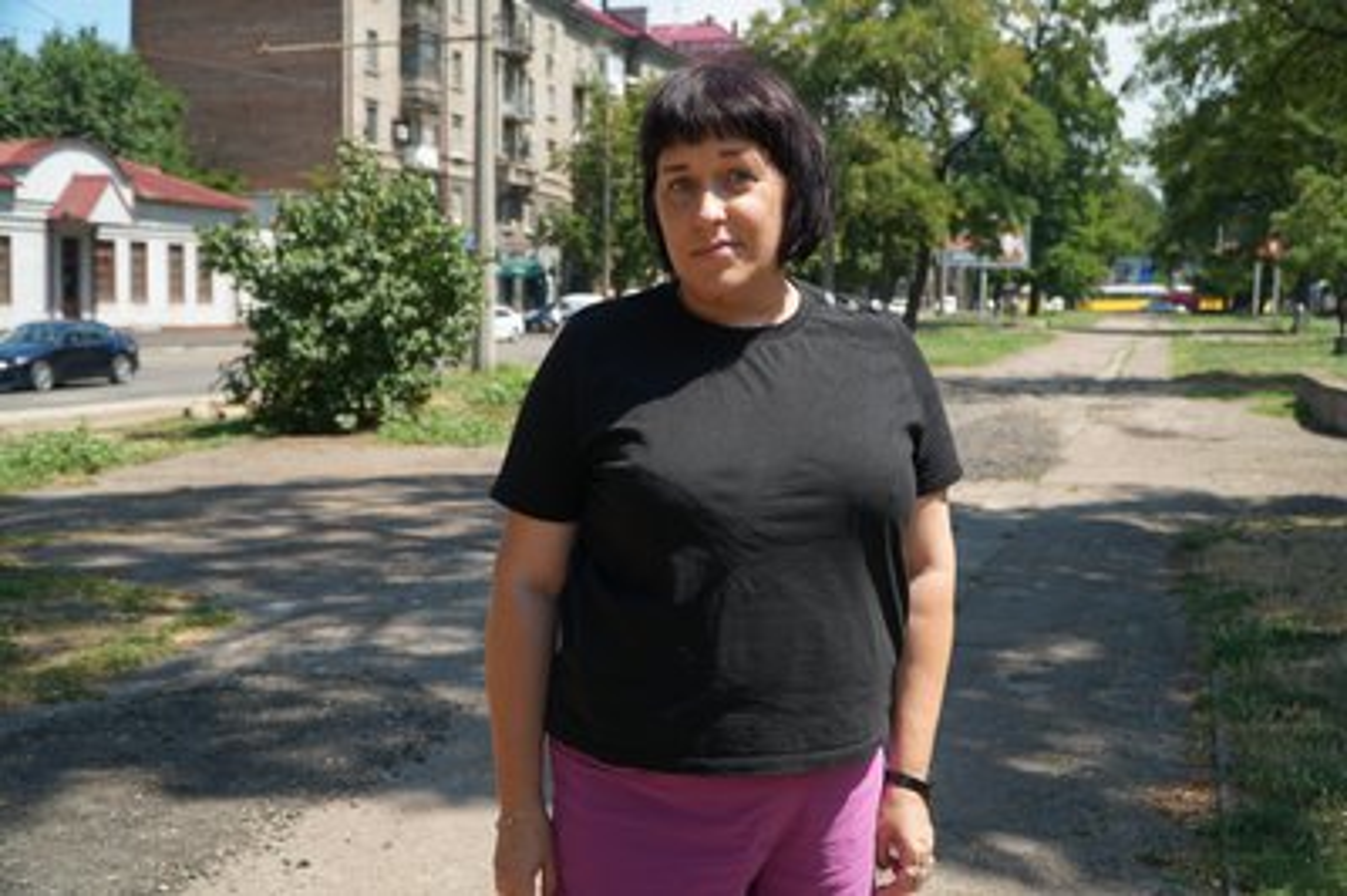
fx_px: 1458
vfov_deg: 34.2
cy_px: 448
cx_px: 674
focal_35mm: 39
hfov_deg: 49.6
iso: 100
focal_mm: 26
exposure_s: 1/500
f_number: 4.5
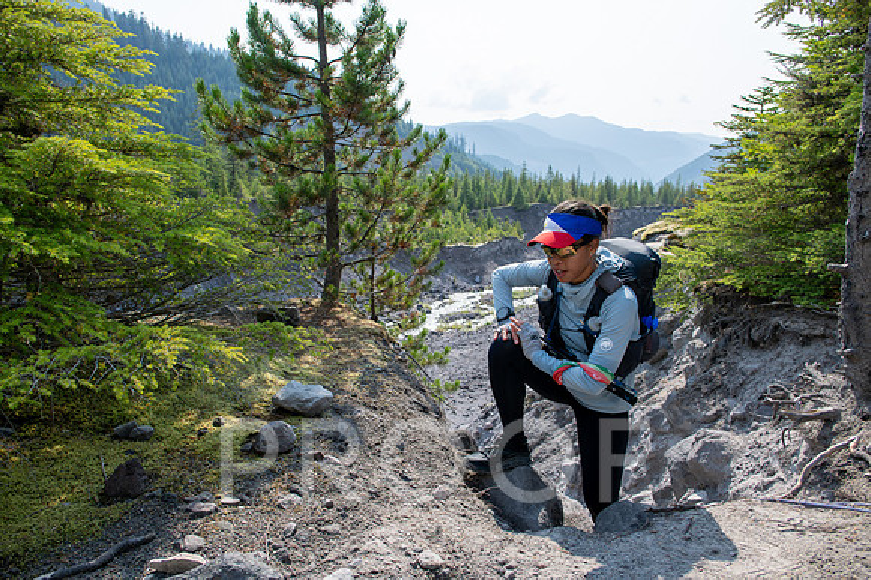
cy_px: 290
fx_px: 580
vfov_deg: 53.1
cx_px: 436
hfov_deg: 73.8
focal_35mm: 24
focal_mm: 16.5
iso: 200
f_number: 5
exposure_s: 1/1250
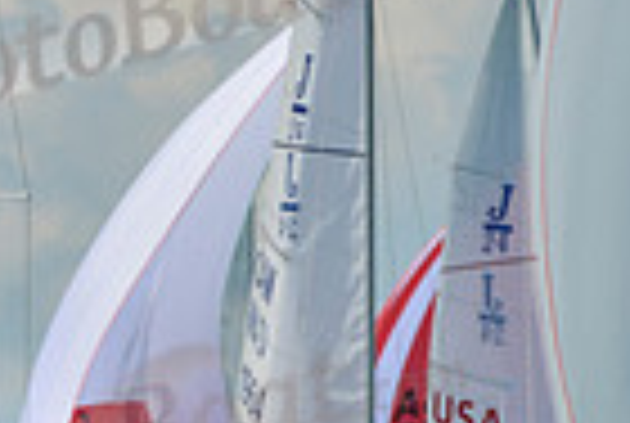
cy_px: 736
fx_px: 28989
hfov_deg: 1.2
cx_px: -396
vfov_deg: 0.8
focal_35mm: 1653
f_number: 5.6
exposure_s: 1/1250
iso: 200
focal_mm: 400
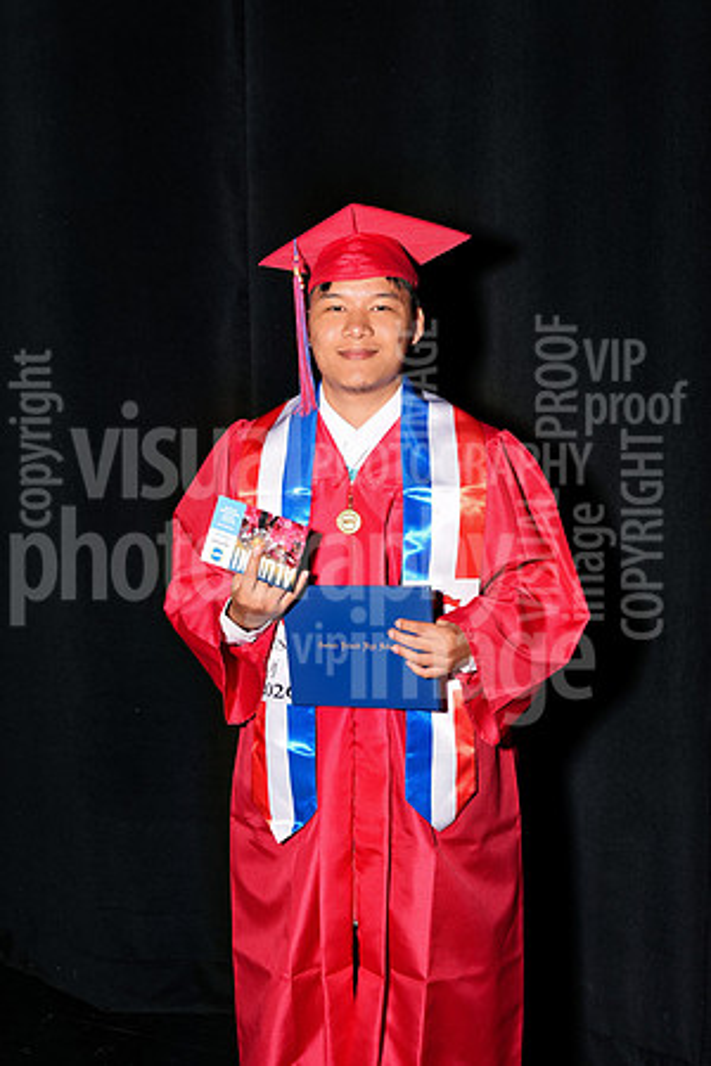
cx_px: 356
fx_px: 1777
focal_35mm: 60
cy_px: 533
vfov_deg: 33.4
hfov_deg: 22.6
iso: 200
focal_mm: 40
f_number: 8
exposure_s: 1/125
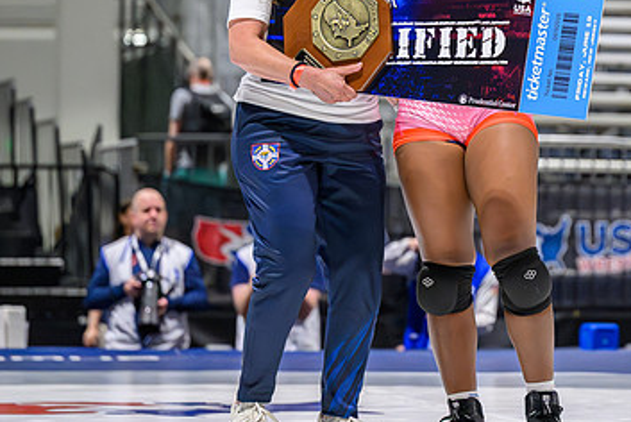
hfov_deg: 11.5
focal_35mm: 178
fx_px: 3122
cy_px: 53
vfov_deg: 7.7
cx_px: 444
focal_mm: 87
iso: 8000
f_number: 2.8
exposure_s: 1/500
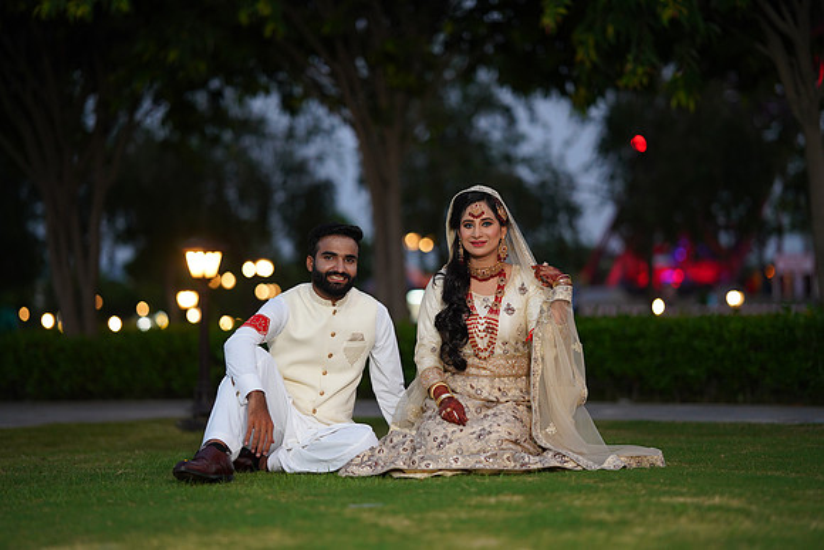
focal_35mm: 85
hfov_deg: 23.9
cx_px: 412
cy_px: 275
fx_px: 1946
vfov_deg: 16.1
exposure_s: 1/200
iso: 640
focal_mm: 85
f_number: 1.4
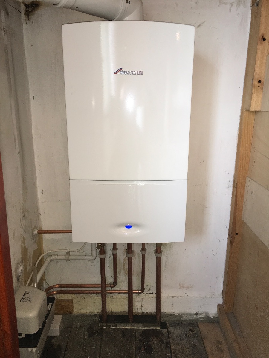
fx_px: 300
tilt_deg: -15.3
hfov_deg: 48.2
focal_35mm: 29
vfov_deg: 61.7
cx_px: 134
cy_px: 179
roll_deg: +0.3
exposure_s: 1/33
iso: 40
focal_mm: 4.15
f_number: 2.2
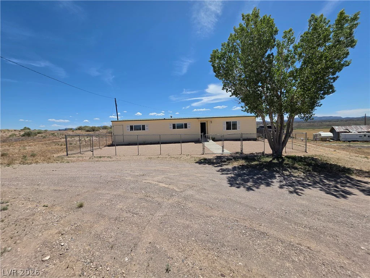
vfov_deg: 89.9
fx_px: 139
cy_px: 139
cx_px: 185
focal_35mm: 13
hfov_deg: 106.2
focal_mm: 2.2
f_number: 1.9
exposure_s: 1/2664
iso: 32
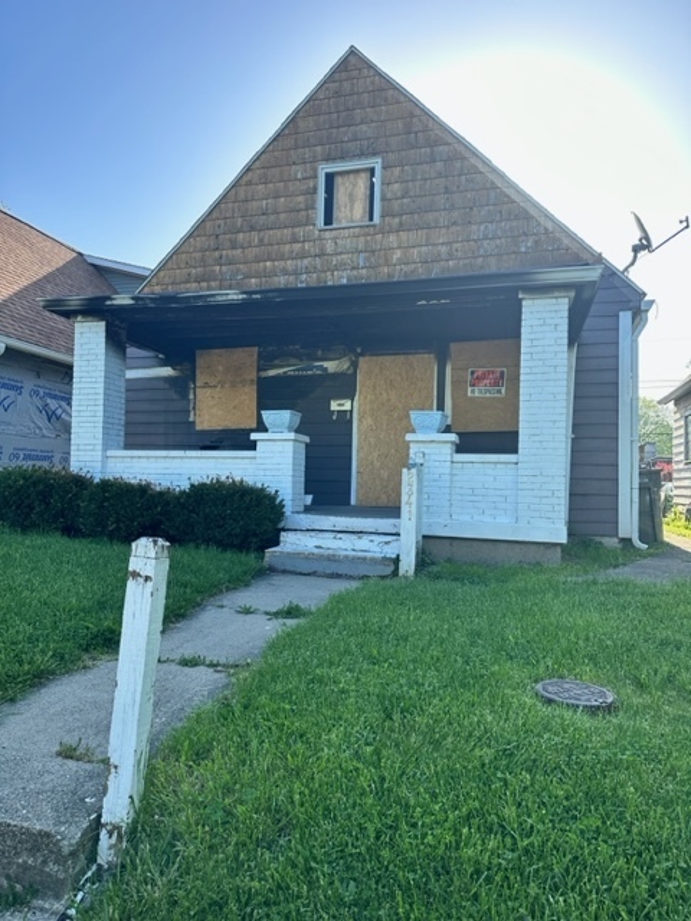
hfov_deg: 56.8
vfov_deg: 71.6
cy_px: 460
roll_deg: -3.8
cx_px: 346
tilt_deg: -0.7
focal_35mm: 24
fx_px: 639
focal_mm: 6.86
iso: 80
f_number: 1.78
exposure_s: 1/903
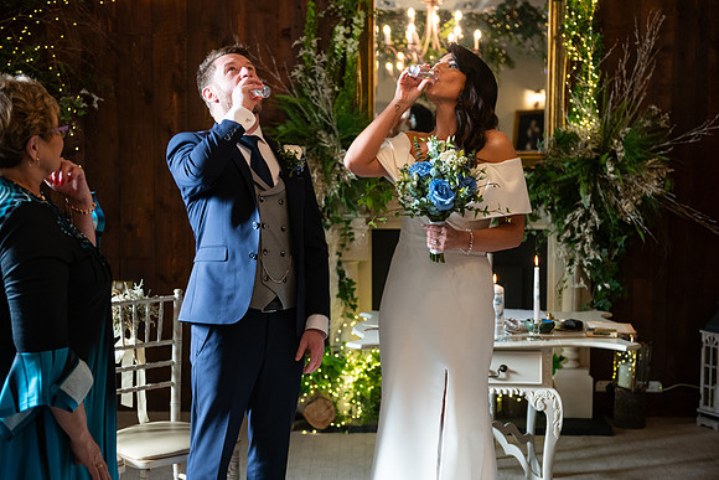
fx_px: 1119
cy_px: 240
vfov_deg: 24.2
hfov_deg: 35.6
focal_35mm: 56
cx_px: 360
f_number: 3.5
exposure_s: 1/160
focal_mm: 56
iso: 800
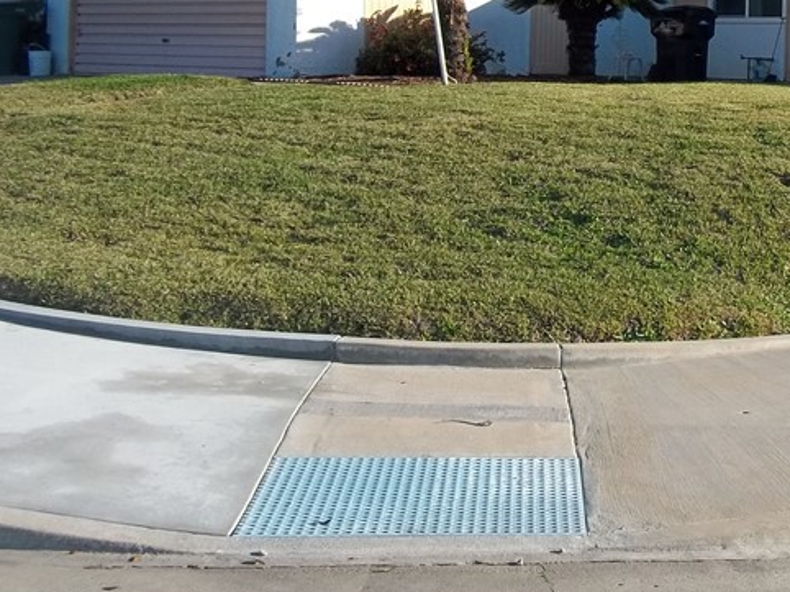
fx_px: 1551
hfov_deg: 27.2
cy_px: 90
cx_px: 762
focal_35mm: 68
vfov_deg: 21.2
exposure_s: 1/125
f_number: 8.8
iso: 80
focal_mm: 5.7
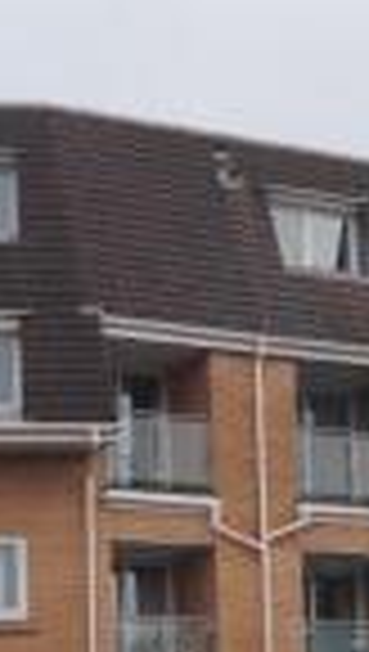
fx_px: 1784
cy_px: 596
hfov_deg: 11.7
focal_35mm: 103
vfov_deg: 20.3
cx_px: 342
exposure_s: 1/100
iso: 100
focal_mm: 20
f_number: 5
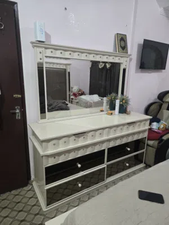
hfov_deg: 58.9
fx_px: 150
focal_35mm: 23
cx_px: 84
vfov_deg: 73.9
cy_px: 112
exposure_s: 1/100
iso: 800
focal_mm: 5.4
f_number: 1.8
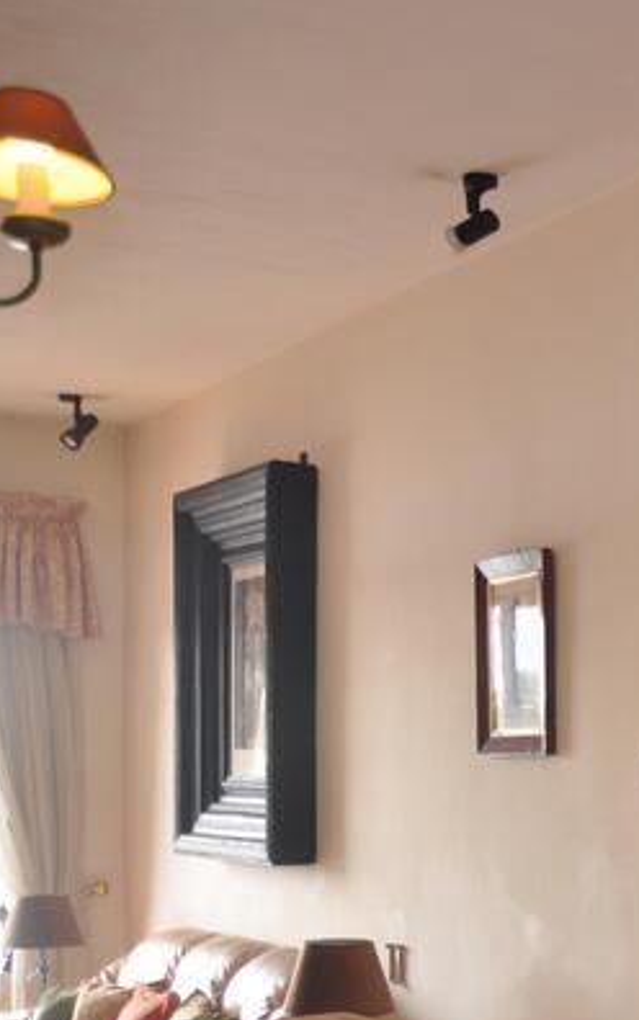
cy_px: 822
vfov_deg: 28.3
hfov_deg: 15.4
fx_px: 1975
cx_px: 1211
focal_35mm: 71
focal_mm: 18
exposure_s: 1/60
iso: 200
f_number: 3.5
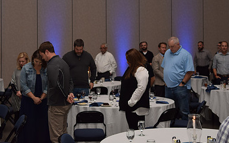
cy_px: 34
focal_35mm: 73
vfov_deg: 17.7
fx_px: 456
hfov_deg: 28.2
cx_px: 101
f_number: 3.2
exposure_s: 1/200
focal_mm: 32
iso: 400
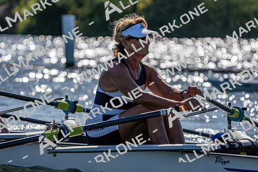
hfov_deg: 8.5
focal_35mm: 243
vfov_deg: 5.7
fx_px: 1742
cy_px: 86
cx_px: 129
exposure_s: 1/2000
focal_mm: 243
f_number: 5.6
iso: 100
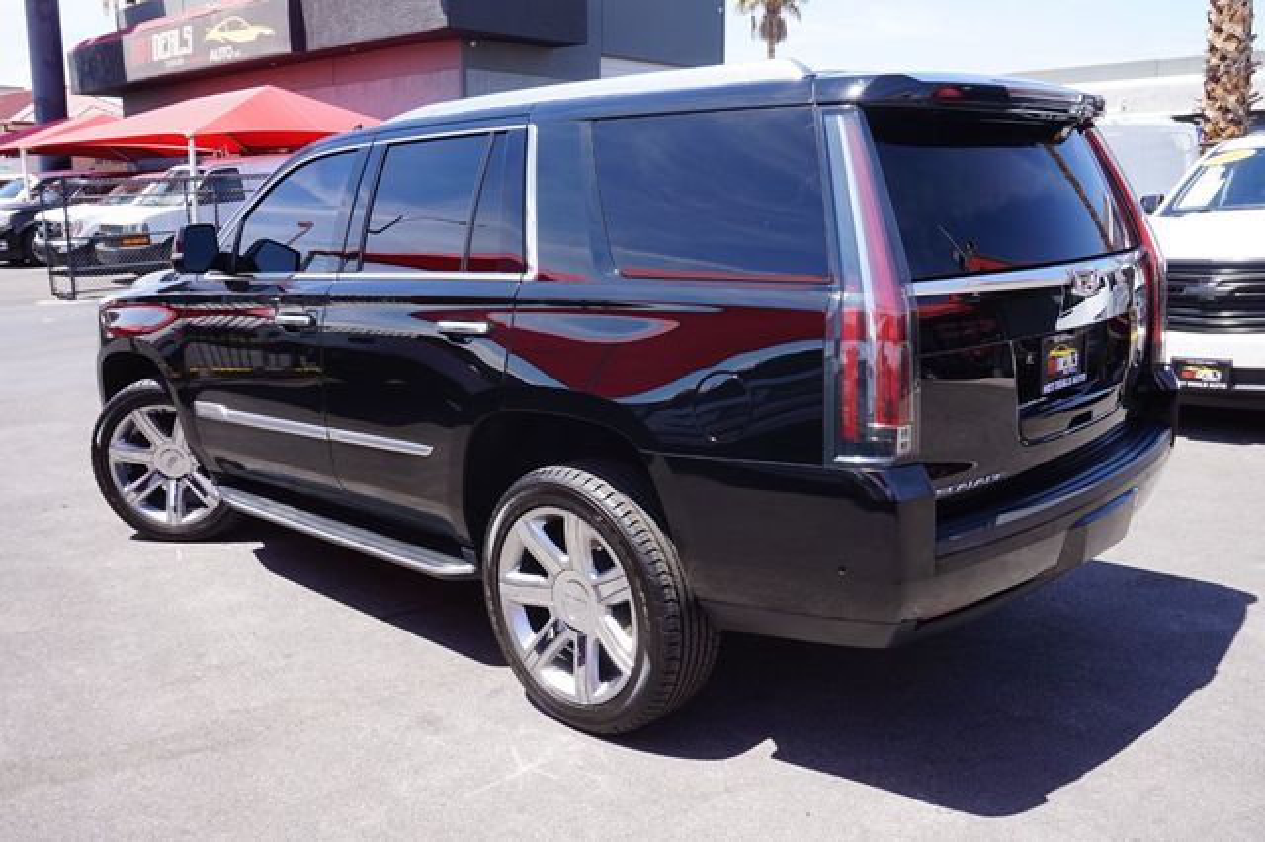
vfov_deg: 41.7
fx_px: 1106
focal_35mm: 32
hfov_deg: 59.5
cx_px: 632
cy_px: 421
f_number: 9
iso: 100
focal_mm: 21
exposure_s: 1/80
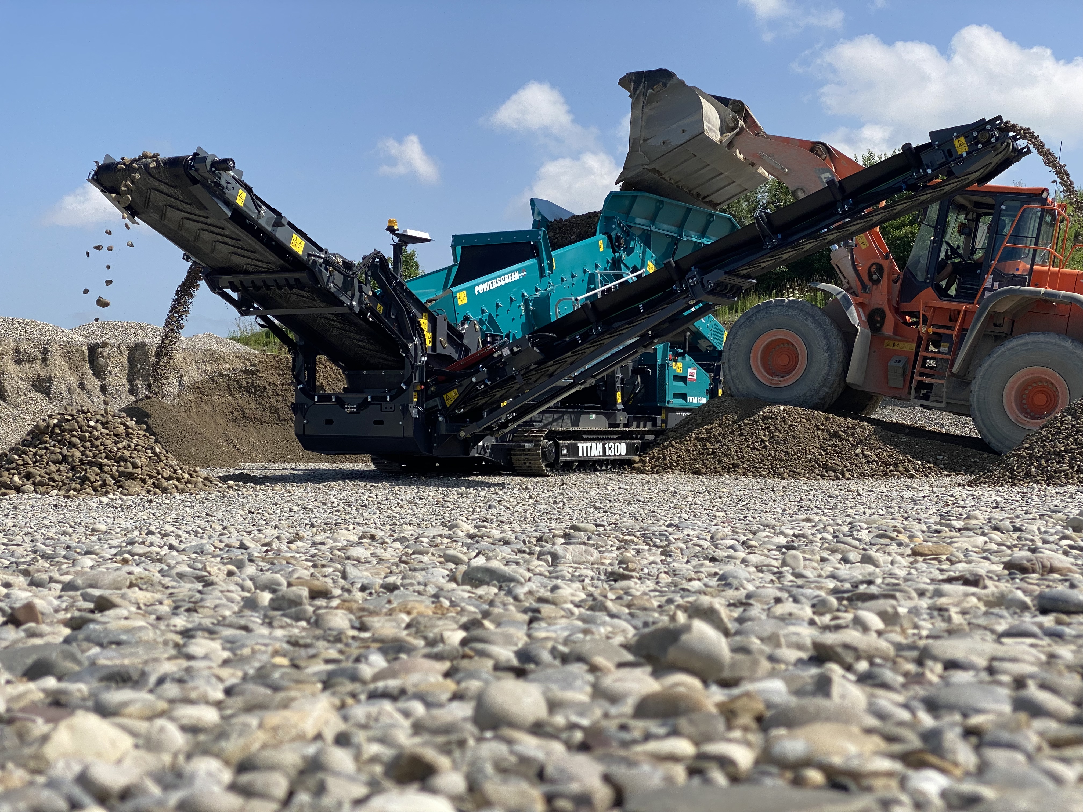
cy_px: 406
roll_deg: -0.9
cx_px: 542
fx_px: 1627
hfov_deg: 36.8
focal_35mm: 52
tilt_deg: +2.1
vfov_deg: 28.0
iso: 20
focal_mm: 6
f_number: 2
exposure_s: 1/2398
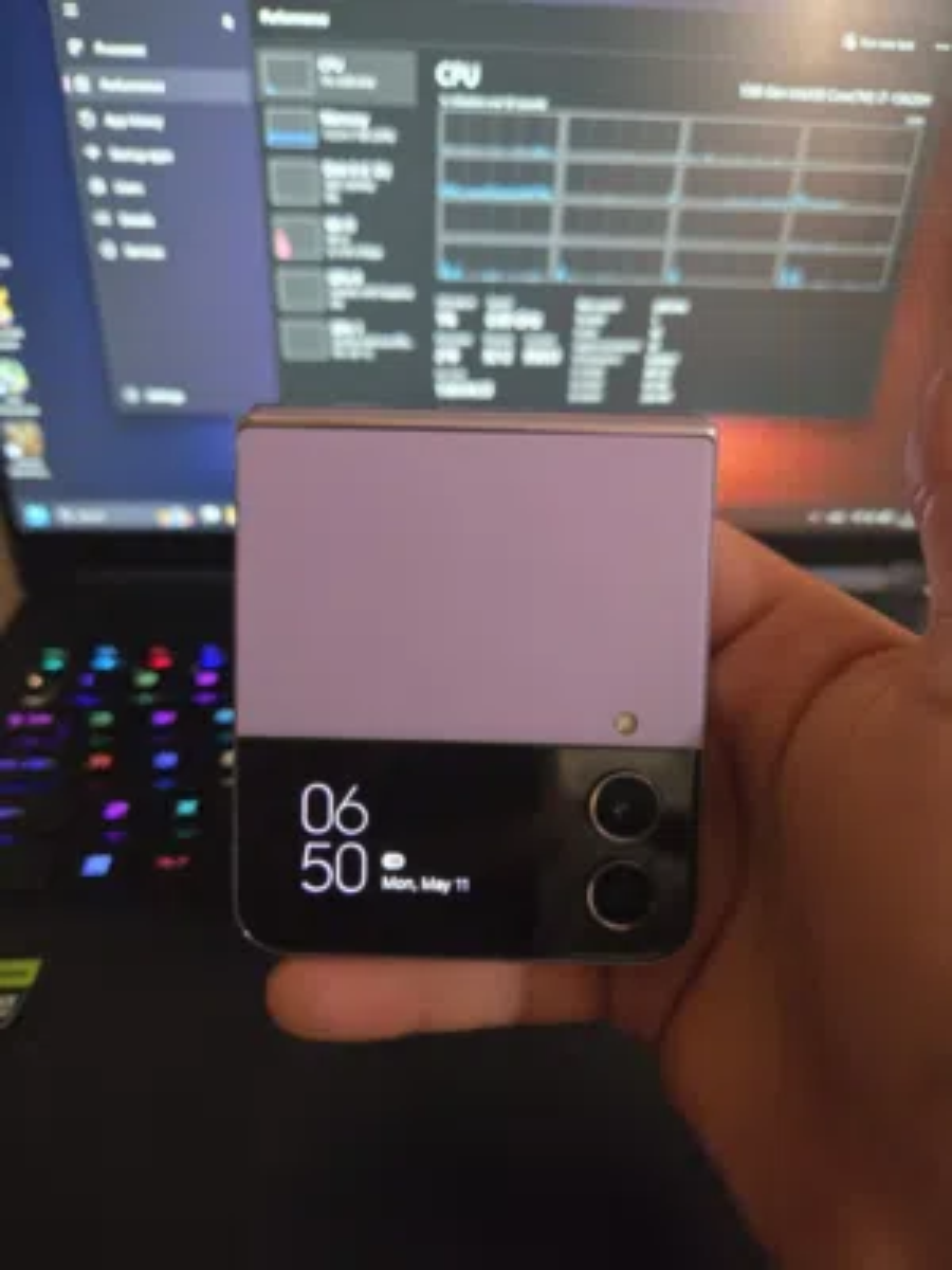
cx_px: 476
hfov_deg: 58.9
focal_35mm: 23
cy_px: 635
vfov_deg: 73.9
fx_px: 843
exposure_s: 1/100
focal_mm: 5.4
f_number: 1.8
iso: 1000
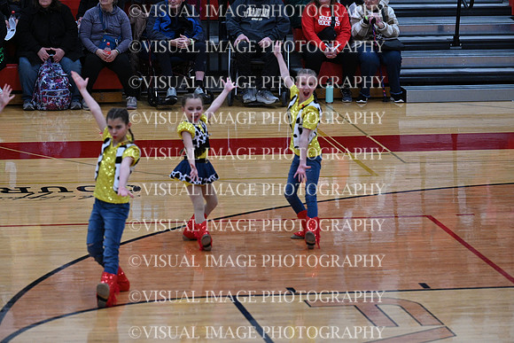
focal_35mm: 200
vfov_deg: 6.9
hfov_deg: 10.3
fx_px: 2856
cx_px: 257
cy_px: 172
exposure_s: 1/400
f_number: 4
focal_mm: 200
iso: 4000
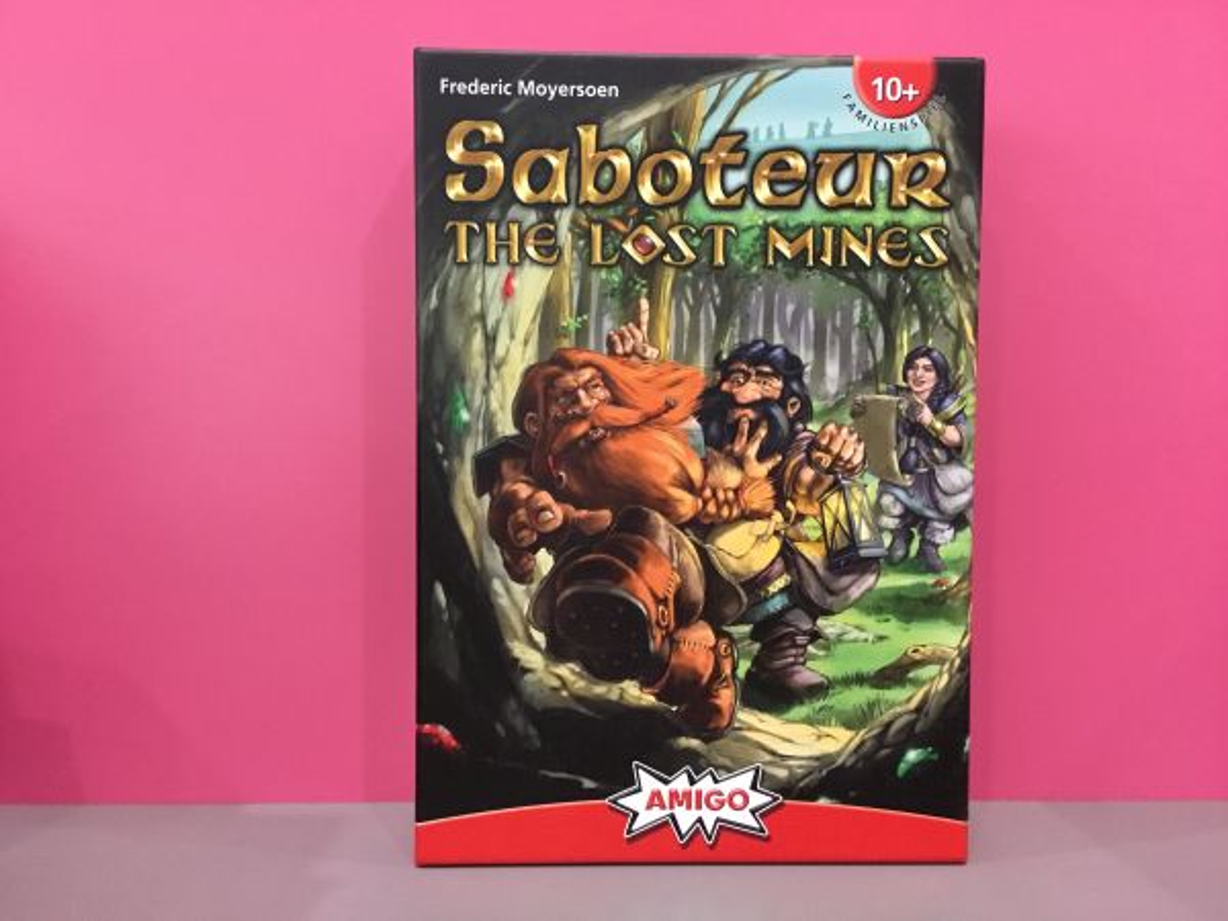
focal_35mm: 31
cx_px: 614
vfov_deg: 45.4
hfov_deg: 58.4
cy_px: 460
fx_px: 1100
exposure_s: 1/17
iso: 320
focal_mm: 3.3
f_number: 2.4
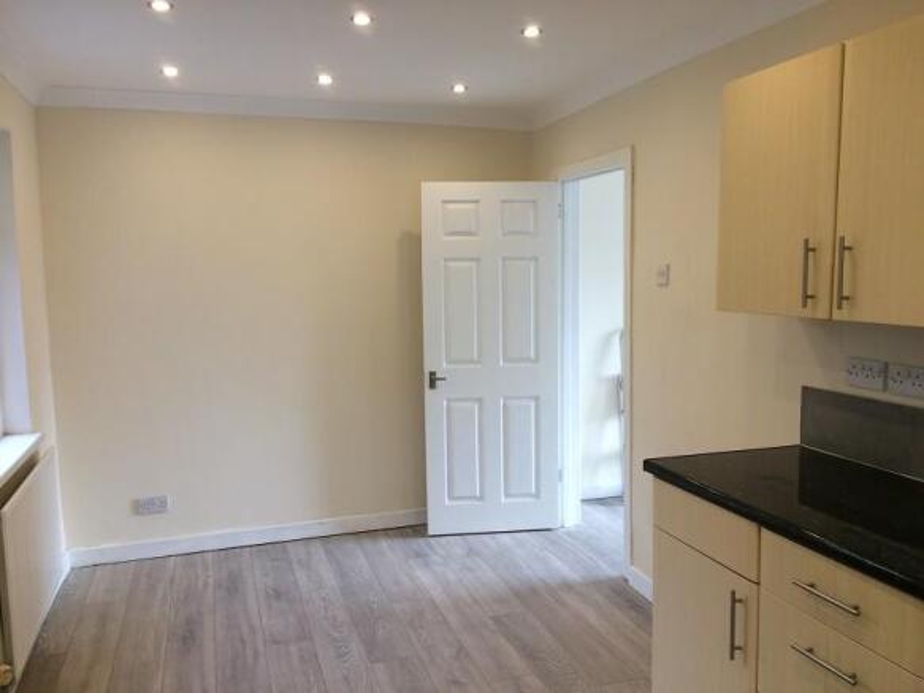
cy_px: 346
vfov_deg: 48.2
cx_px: 462
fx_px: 774
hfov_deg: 61.7
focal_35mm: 29
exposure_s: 1/100
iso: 64
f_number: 2.2
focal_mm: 4.15
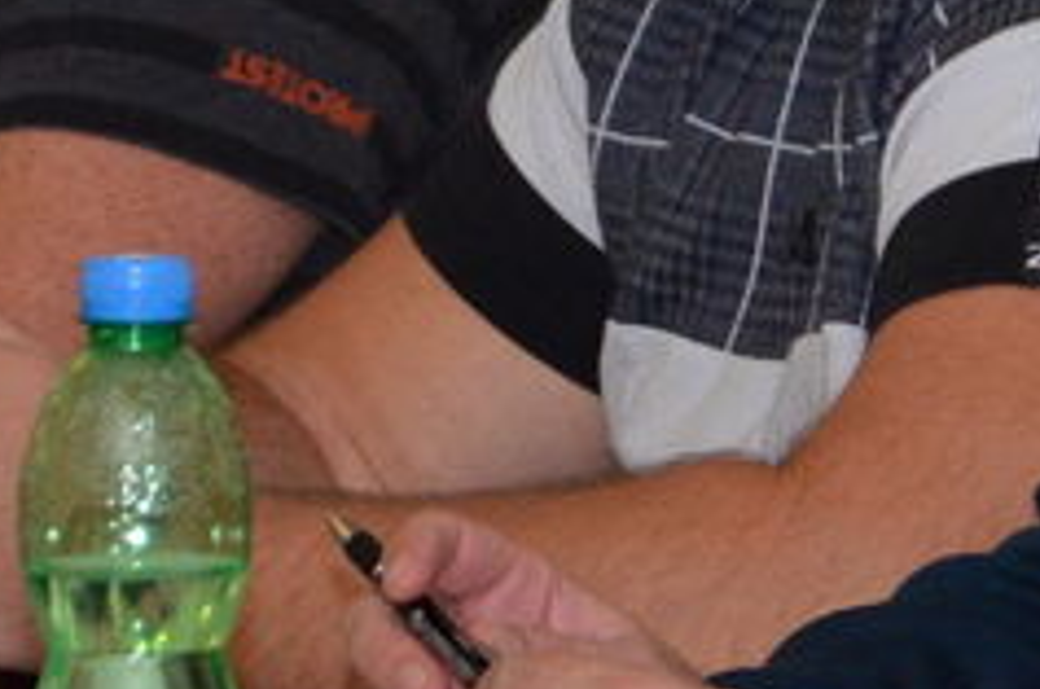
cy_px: -99
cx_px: 1176
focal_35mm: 754
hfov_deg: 2.7
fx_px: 21737
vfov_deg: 1.8
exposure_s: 1/250
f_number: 5.6
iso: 800
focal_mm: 85
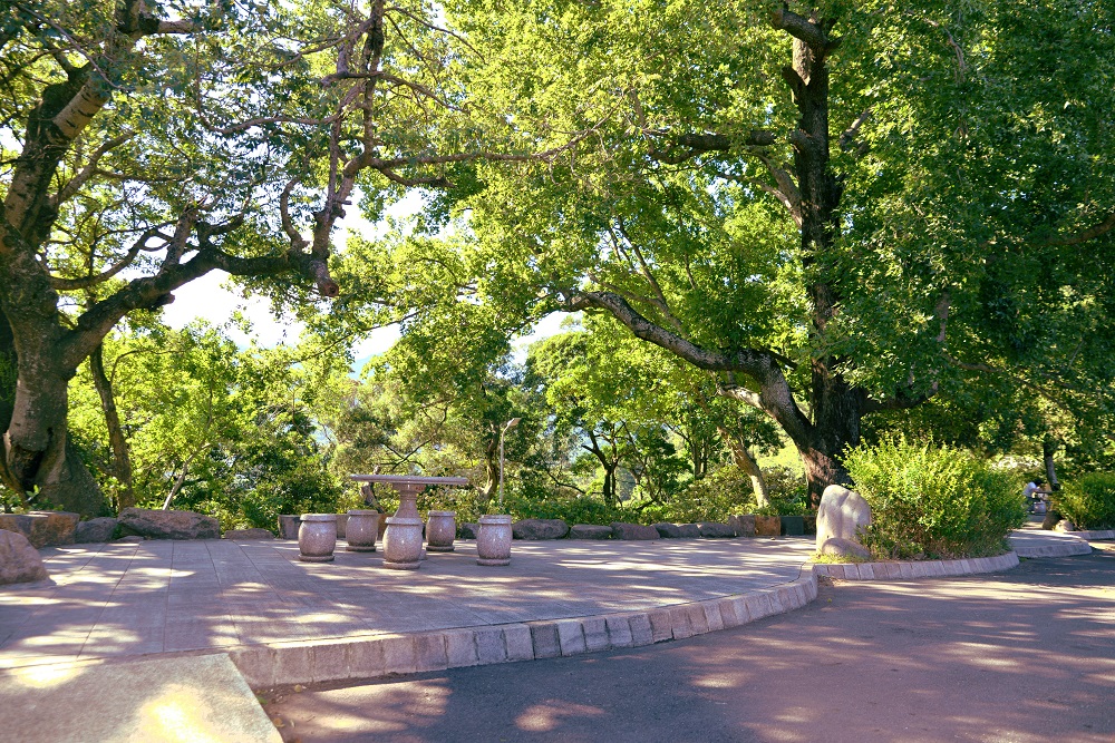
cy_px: 372
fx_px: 743
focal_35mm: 24
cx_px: 558
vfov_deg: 53.1
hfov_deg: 73.7
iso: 110
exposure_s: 1/200
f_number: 3.5
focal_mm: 24
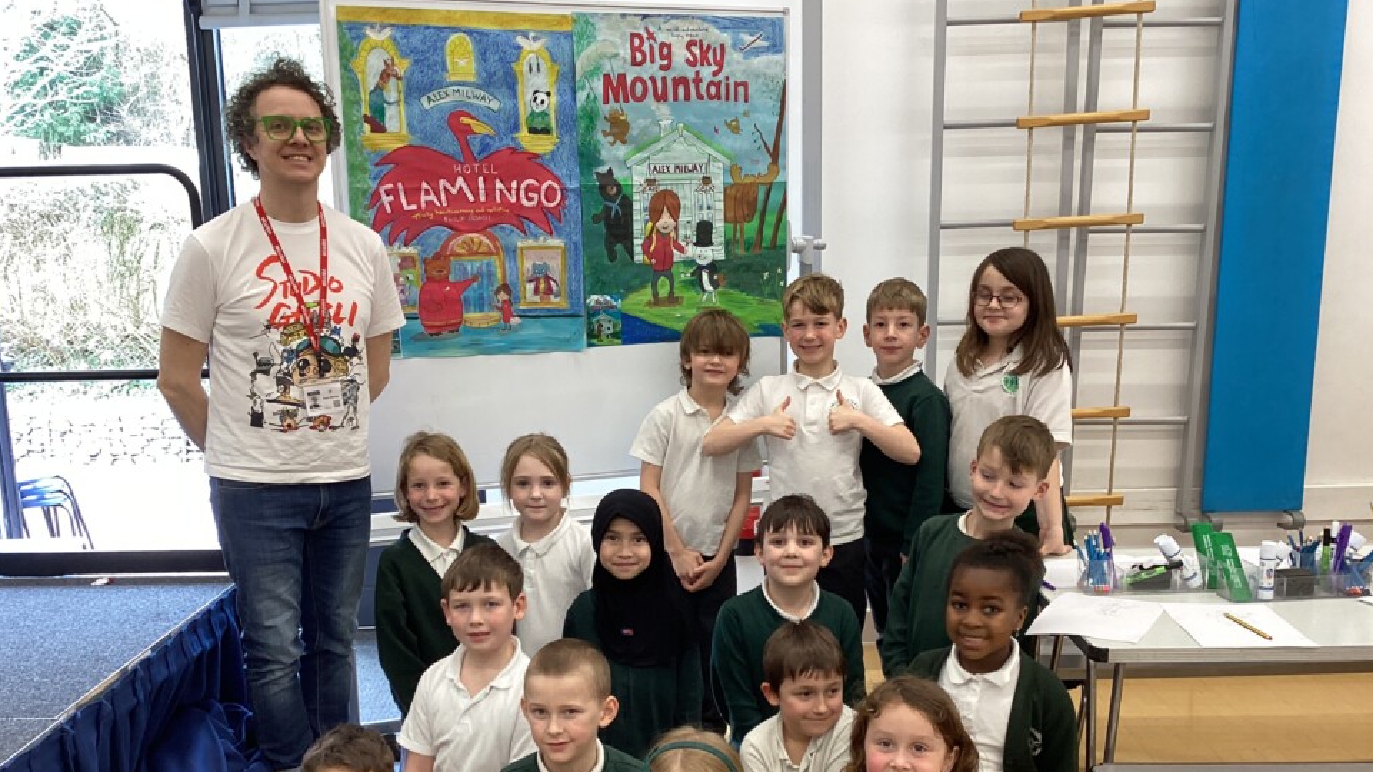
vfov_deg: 32.5
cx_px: 657
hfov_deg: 55.3
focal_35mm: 36
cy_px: 529
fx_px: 1310
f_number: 2.4
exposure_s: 1/50
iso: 100
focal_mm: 3.3
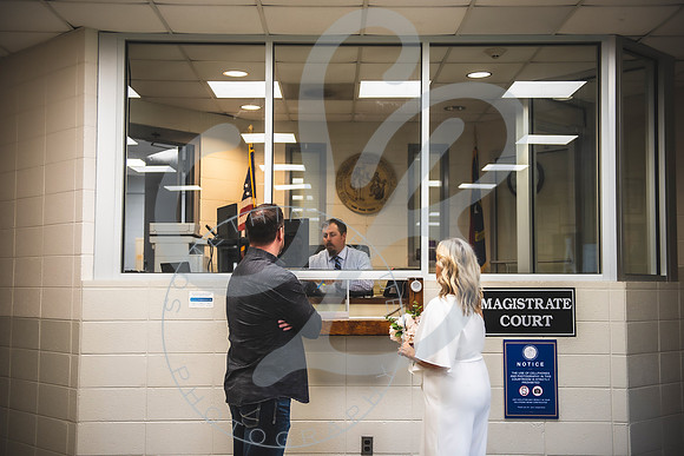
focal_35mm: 45
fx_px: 863
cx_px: 342
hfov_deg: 43.2
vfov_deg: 29.6
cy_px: 228
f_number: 2.8
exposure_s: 1/160
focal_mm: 45
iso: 500
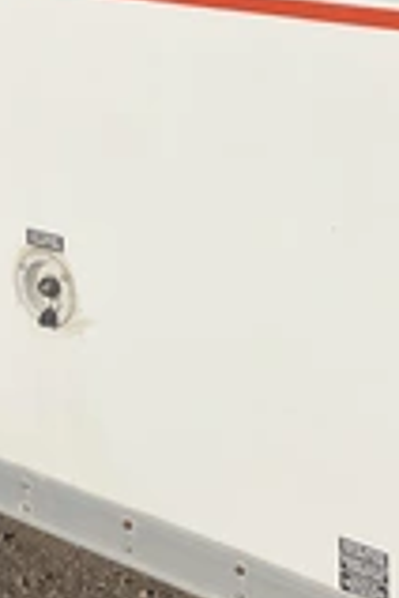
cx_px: 282
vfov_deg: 26.5
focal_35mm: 76
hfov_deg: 17.9
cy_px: 211
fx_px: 1263
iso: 25
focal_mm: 3
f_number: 1.8
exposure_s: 1/10204
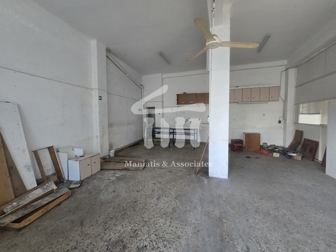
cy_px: 126
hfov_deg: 106.2
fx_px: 126
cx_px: 168
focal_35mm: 13
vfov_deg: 89.9
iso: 320
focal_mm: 2.2
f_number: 2.2
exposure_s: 1/50
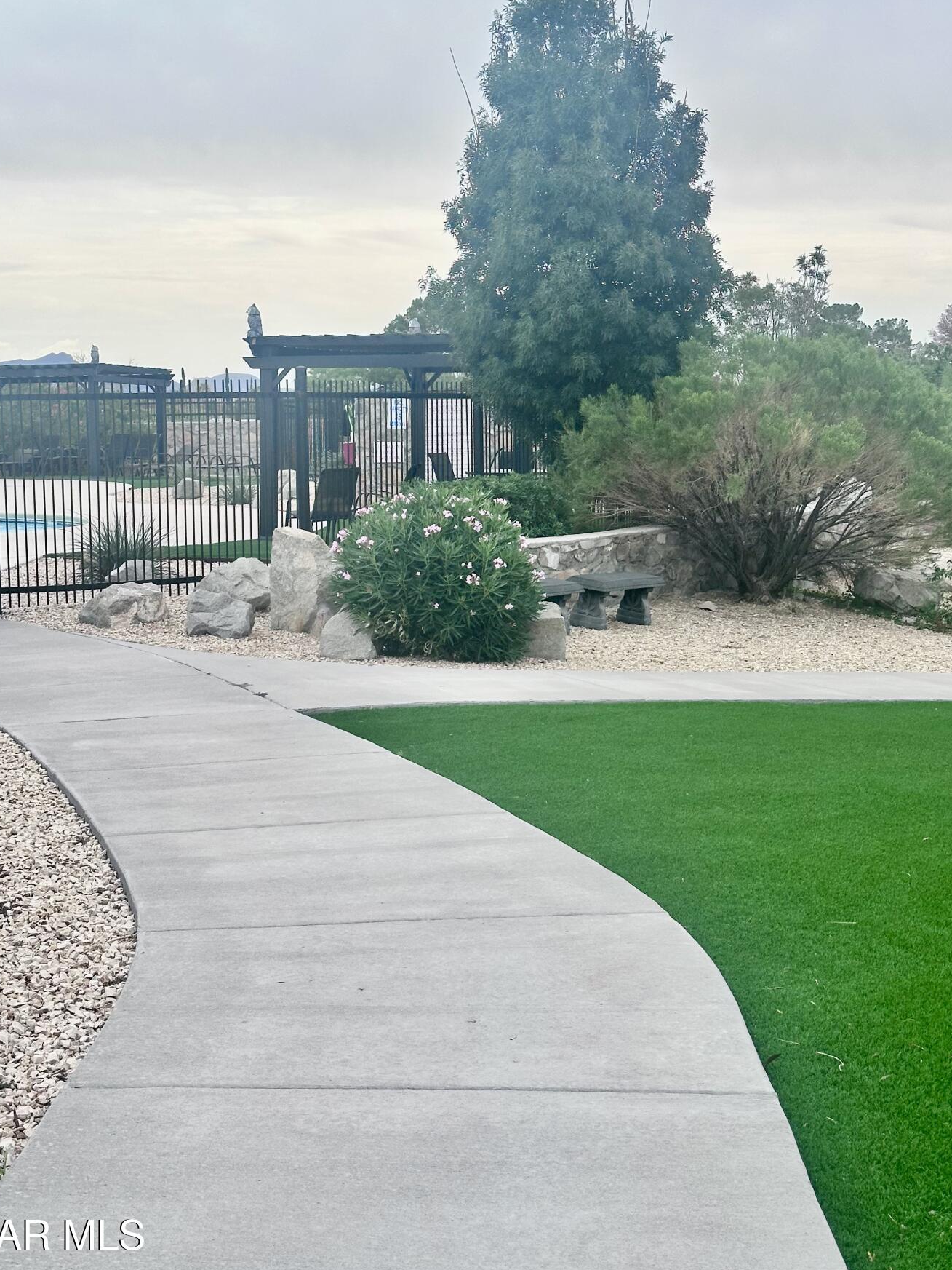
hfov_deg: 26.6
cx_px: 453
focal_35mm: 55
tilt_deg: -4.9
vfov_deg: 34.9
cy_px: 574
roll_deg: -0.1
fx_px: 2017
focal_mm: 6.86
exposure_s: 1/4367
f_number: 1.78
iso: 64
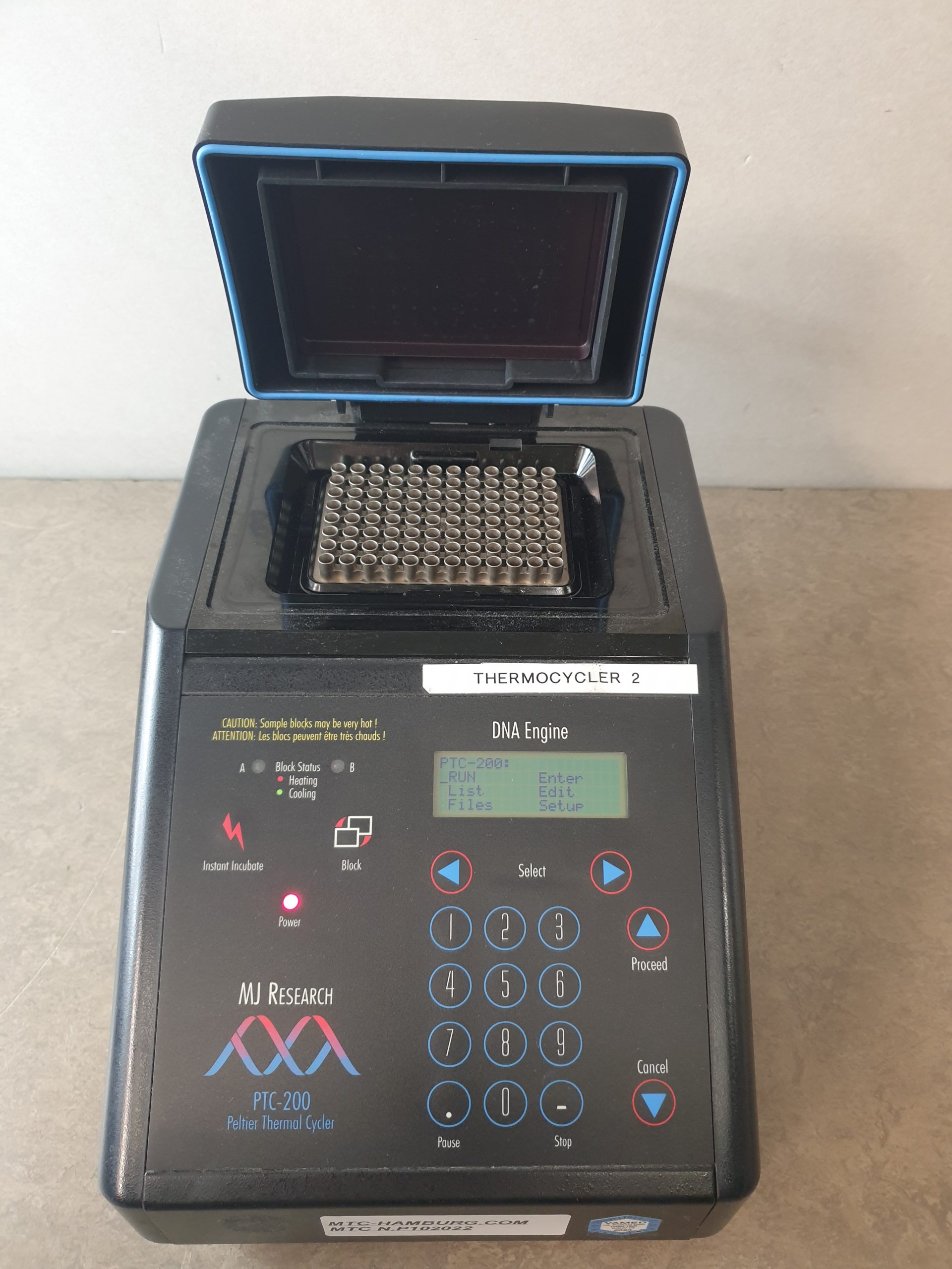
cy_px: 634
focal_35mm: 26
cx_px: 476
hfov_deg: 53.1
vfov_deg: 67.3
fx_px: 953
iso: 160
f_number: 1.5
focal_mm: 4.3
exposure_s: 1/50
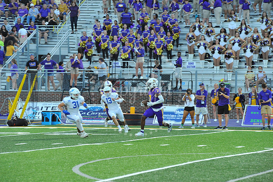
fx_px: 1516
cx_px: 136
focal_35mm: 200
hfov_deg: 10.3
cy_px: 91
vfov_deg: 6.9
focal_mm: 200
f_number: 7.1
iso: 3200
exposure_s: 1/320
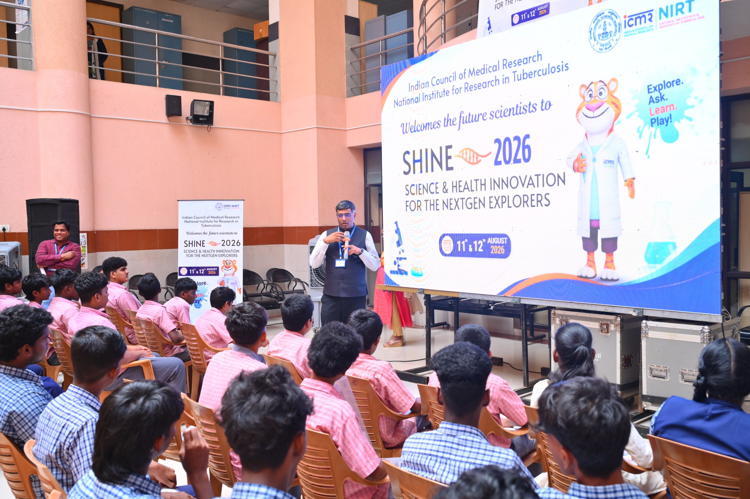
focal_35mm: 32
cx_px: 375
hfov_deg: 59.5
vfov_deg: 41.7
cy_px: 250
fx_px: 656
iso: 500
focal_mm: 31.5
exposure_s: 1/125
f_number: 5
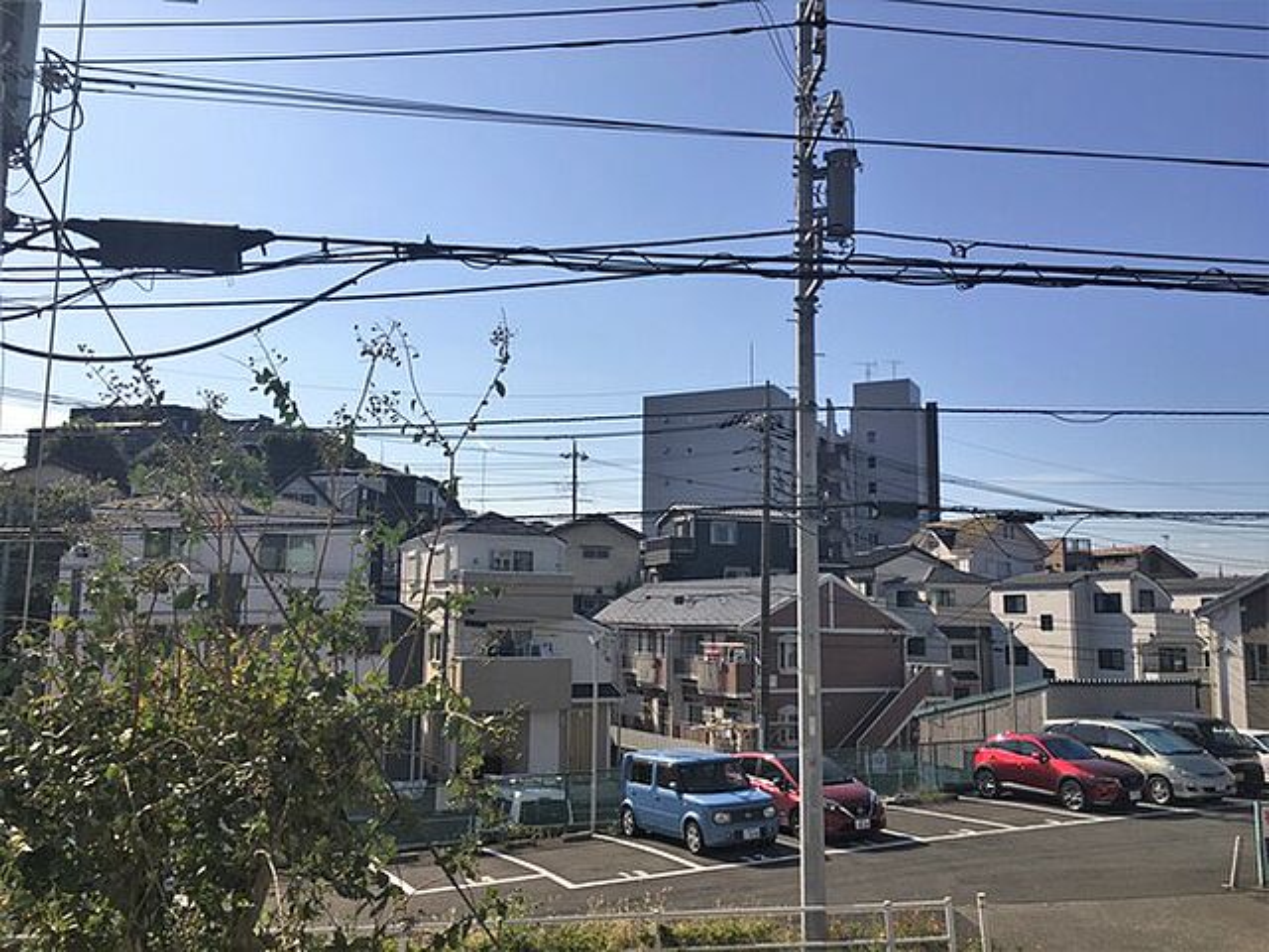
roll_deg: -0.7
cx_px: 634
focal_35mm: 29
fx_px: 1063
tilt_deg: +7.9
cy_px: 476
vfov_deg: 48.2
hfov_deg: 61.7
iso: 25
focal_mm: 4.15
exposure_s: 1/2747
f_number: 2.2
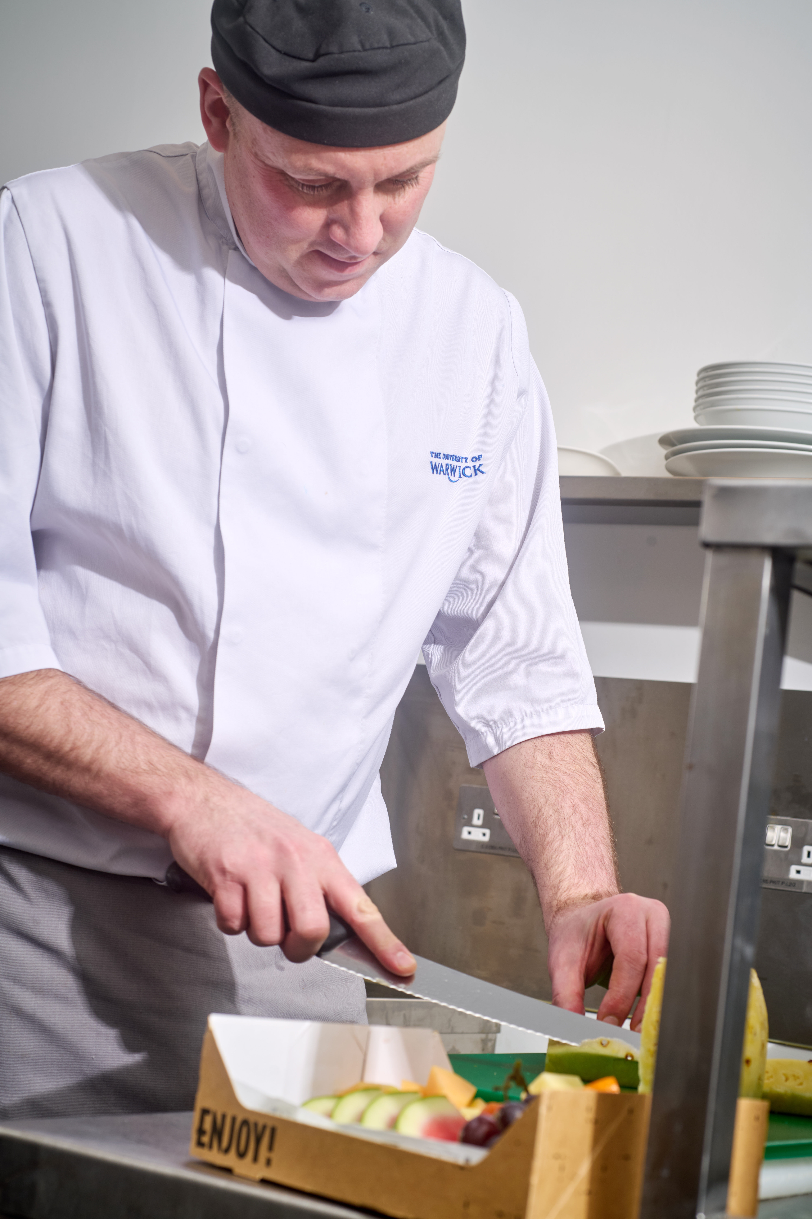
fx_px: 2030
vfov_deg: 33.4
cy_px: 610
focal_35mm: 60
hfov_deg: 22.6
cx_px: 406
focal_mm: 60
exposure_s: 1/100
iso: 100
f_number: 9
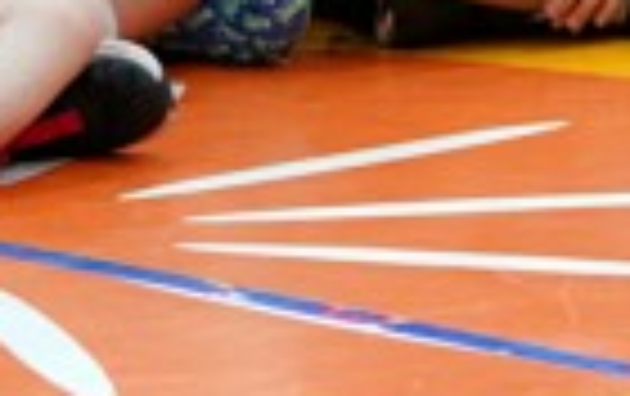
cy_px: -918
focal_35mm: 686
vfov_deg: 1.9
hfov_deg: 3.0
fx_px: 11797
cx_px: -405
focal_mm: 105
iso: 2000
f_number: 4
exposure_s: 1/160
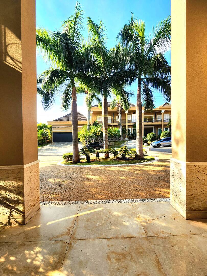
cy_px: 138
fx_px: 104
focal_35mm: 13
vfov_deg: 106.2
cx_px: 104
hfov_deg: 89.9
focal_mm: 2.2
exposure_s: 1/588
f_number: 2.2
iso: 50
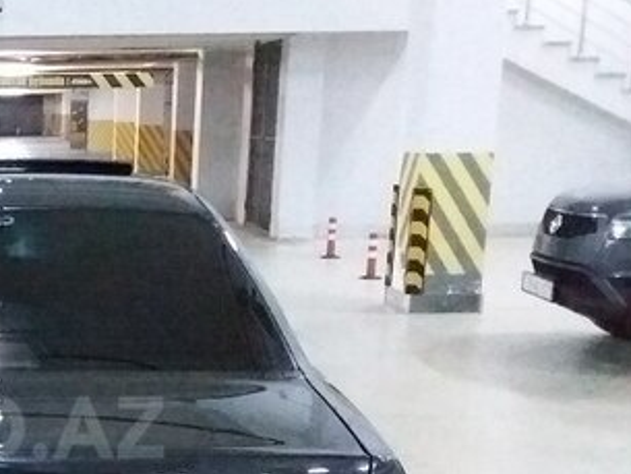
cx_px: -48
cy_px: 427
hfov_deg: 26.8
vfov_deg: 21.5
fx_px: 1222
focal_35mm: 67
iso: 1000
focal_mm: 3.3
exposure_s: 1/17
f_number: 2.2
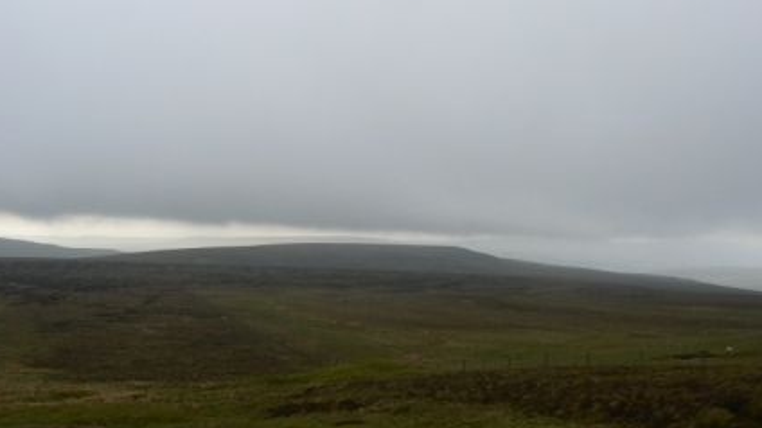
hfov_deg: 50.5
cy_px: 263
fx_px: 808
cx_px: 379
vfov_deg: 29.6
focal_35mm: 40
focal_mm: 6
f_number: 5.6
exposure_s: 1/160
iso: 80
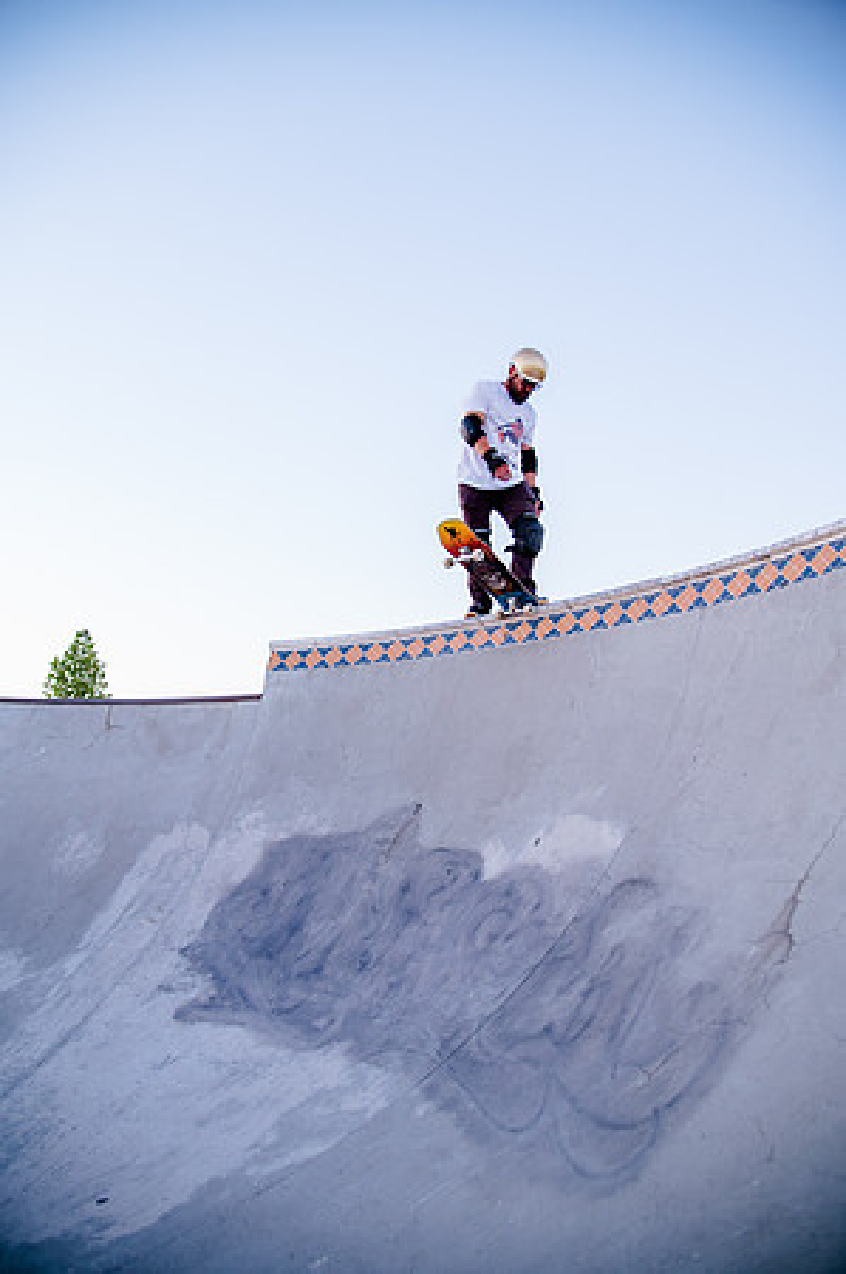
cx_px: 423
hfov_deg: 53.0
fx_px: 848
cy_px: 637
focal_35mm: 24
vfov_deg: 73.8
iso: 1250
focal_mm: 24
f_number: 4
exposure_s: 1/160
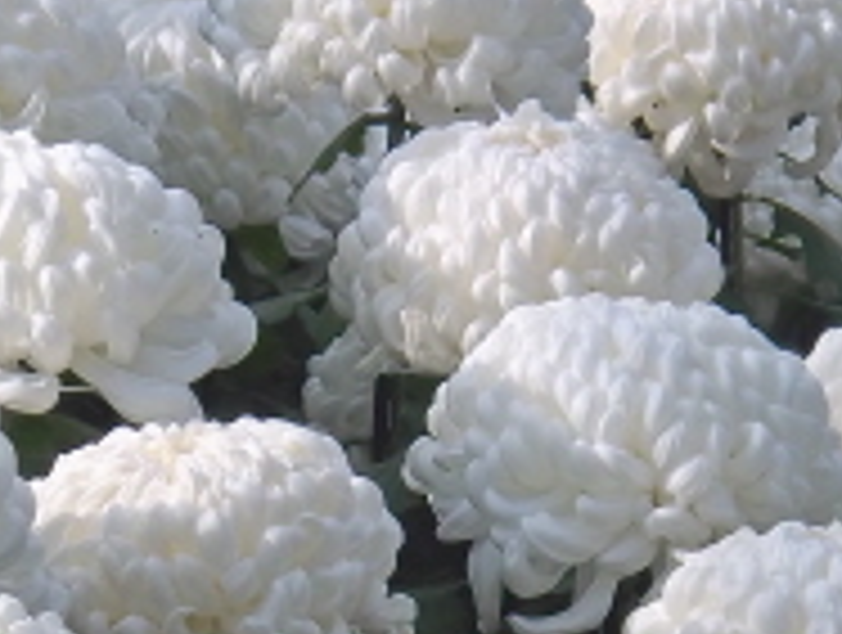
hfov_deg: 8.2
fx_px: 5898
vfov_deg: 6.1
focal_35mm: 242
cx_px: 344
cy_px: 735
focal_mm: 12.67
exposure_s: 1/200
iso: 64
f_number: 5.9
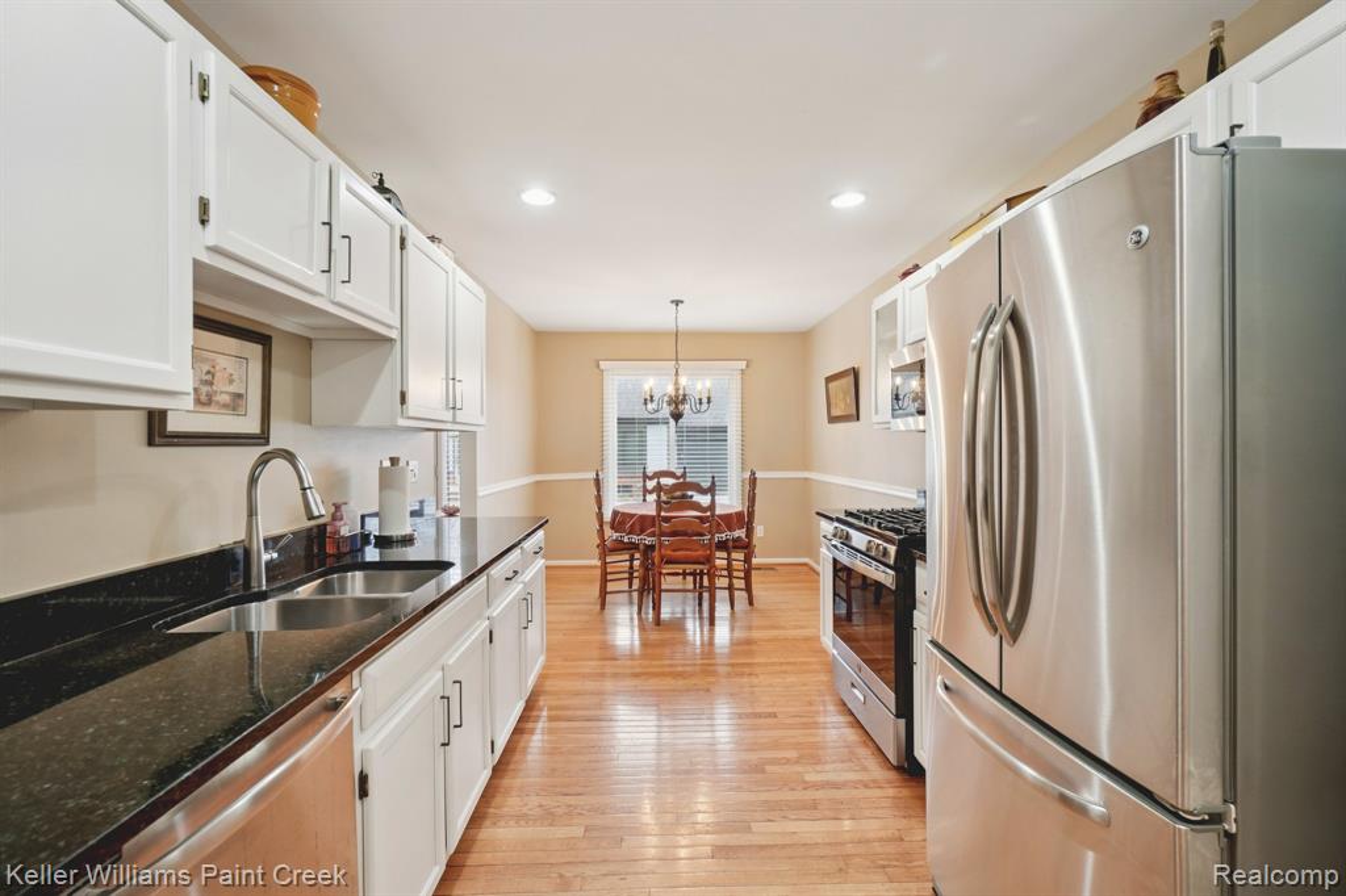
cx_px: 673
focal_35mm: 15
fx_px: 561
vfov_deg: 77.3
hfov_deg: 100.4
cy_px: 448
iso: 400
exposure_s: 1/15
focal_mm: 10
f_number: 8
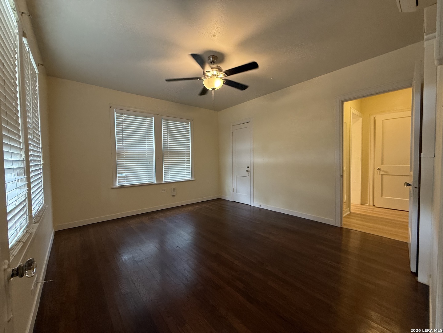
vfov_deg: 85.7
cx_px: 222
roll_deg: +1.1
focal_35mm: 14
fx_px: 179
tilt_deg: -2.7
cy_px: 166
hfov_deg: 102.1
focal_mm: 2.22
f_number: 2.2
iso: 200
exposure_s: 1/60
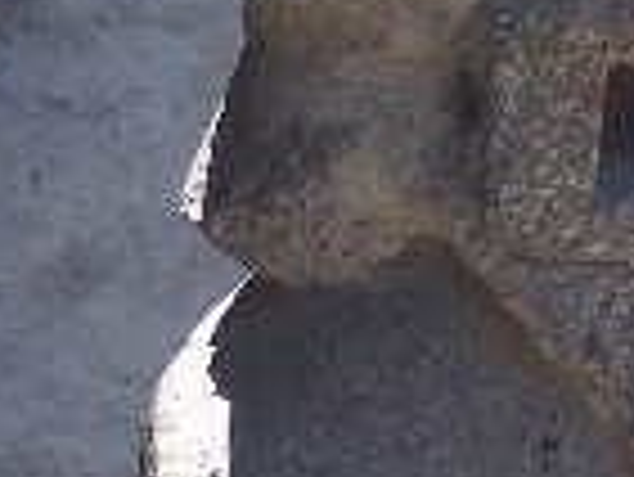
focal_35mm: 215
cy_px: 346
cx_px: 450
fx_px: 3941
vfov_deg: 6.9
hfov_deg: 9.2
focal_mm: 8
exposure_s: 1/700
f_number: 2.8
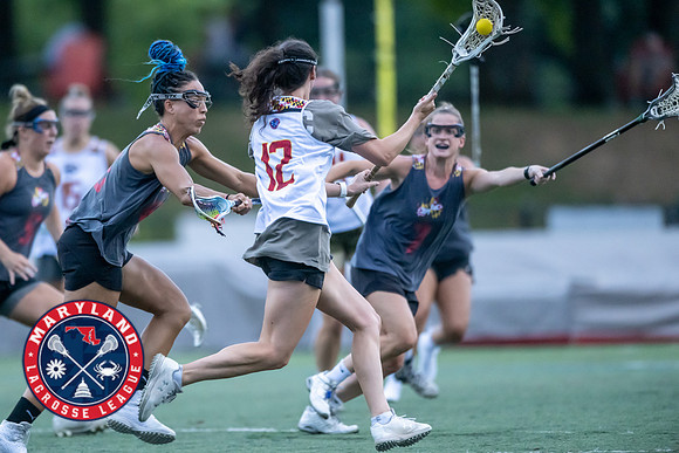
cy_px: 214
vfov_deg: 2.9
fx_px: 8840
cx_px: 281
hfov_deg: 4.4
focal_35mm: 469
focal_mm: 400
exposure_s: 1/1000
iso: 7200
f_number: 2.8
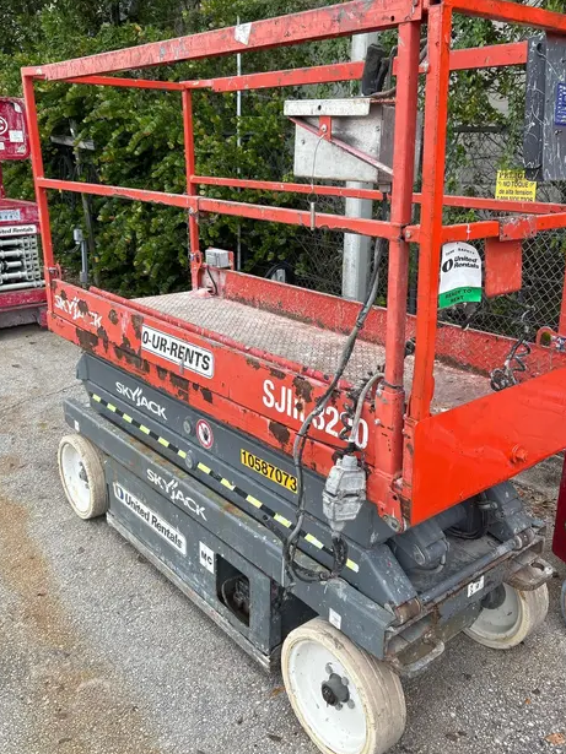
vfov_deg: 58.4
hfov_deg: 45.3
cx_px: 330
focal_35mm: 31
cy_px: 368
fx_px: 676
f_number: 1.5
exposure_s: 1/654
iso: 50
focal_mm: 5.7
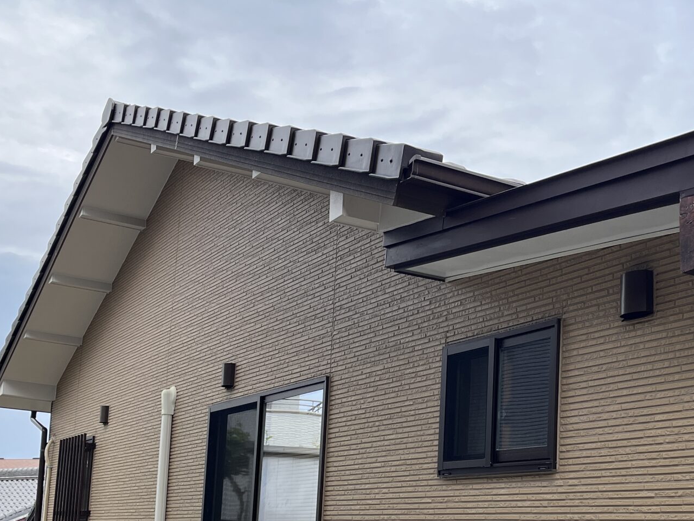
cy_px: 416
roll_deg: -2.7
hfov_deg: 36.8
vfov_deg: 27.5
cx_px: 387
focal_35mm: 52
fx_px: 1043
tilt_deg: +8.6
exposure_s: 1/1309
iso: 50
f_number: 1.6
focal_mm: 5.1
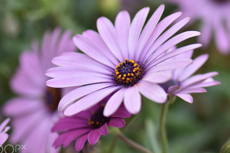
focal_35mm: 239
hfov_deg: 8.6
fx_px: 1526
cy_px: 62
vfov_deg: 5.8
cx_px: 147
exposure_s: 1/500
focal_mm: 105
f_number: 3
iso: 320
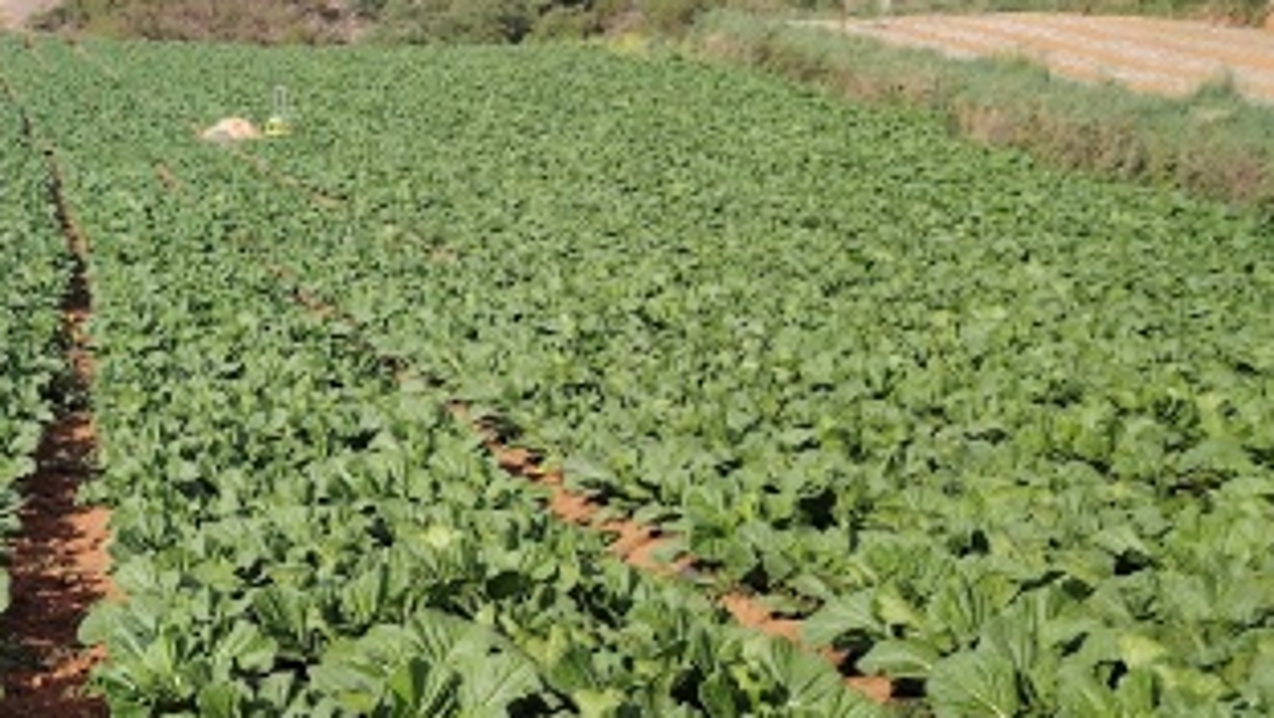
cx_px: -65
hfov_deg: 28.9
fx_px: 2265
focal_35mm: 67
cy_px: 359
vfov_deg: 18.0
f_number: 1.75
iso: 100
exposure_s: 1/531
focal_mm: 5.25
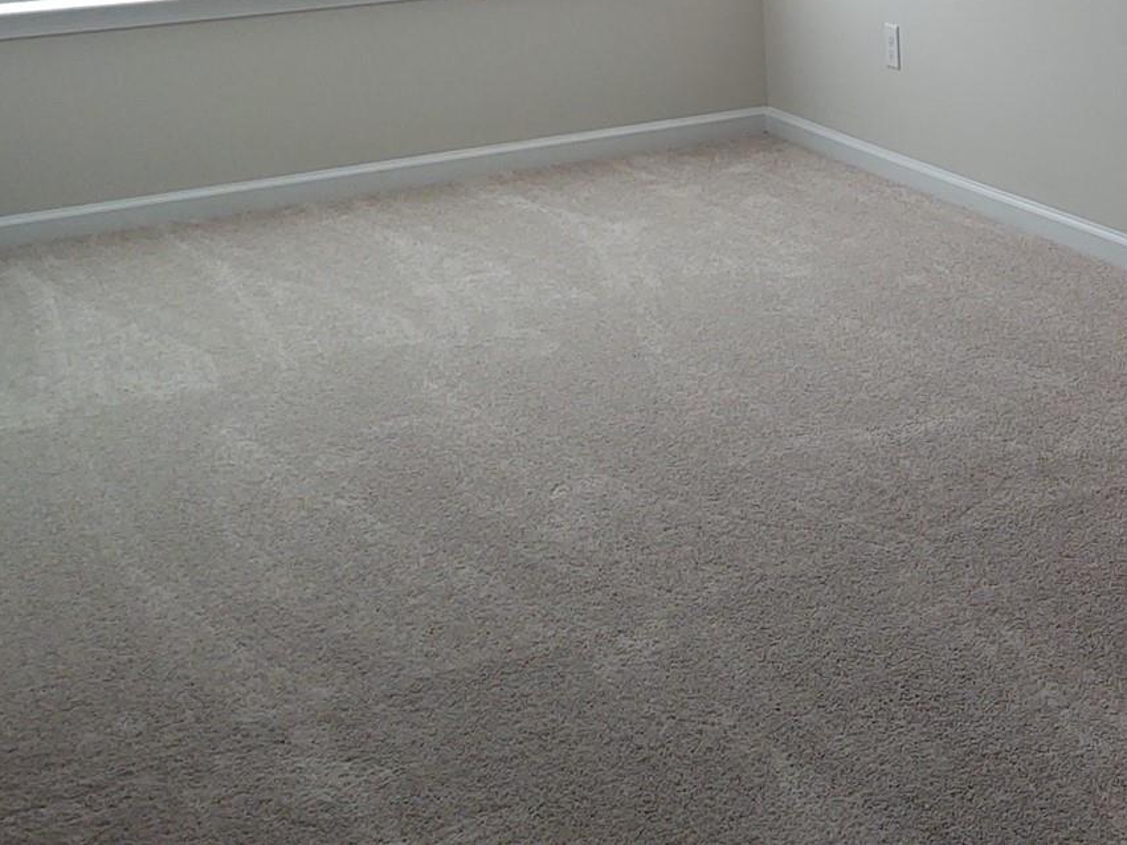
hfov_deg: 27.4
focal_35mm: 65
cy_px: -73
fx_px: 2116
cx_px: 1228
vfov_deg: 21.5
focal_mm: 4.75
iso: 100
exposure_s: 1/121
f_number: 1.7
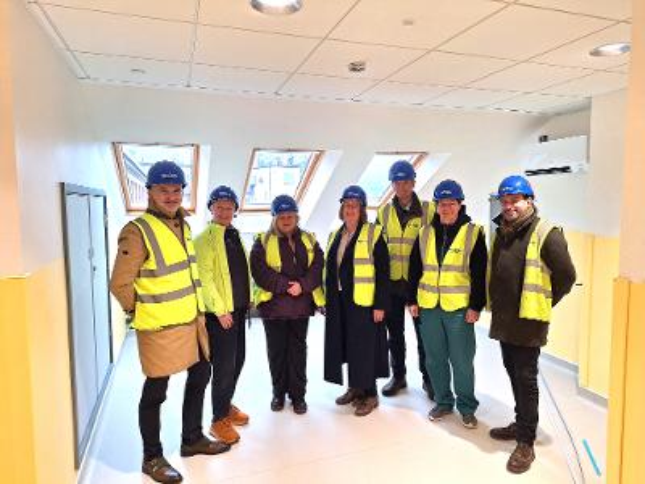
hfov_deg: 73.9
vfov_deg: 58.9
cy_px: 242
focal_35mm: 23
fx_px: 429
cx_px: 322
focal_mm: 5.54
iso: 50
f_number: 1.8
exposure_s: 1/100
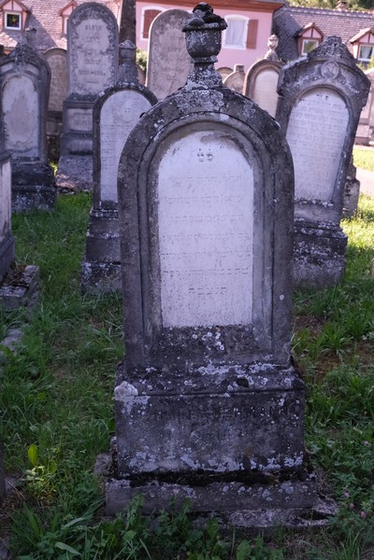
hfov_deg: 31.9
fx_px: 654
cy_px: 280
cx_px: 187
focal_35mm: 42
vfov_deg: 46.4
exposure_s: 1/750
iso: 1600
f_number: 5.6
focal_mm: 27.7
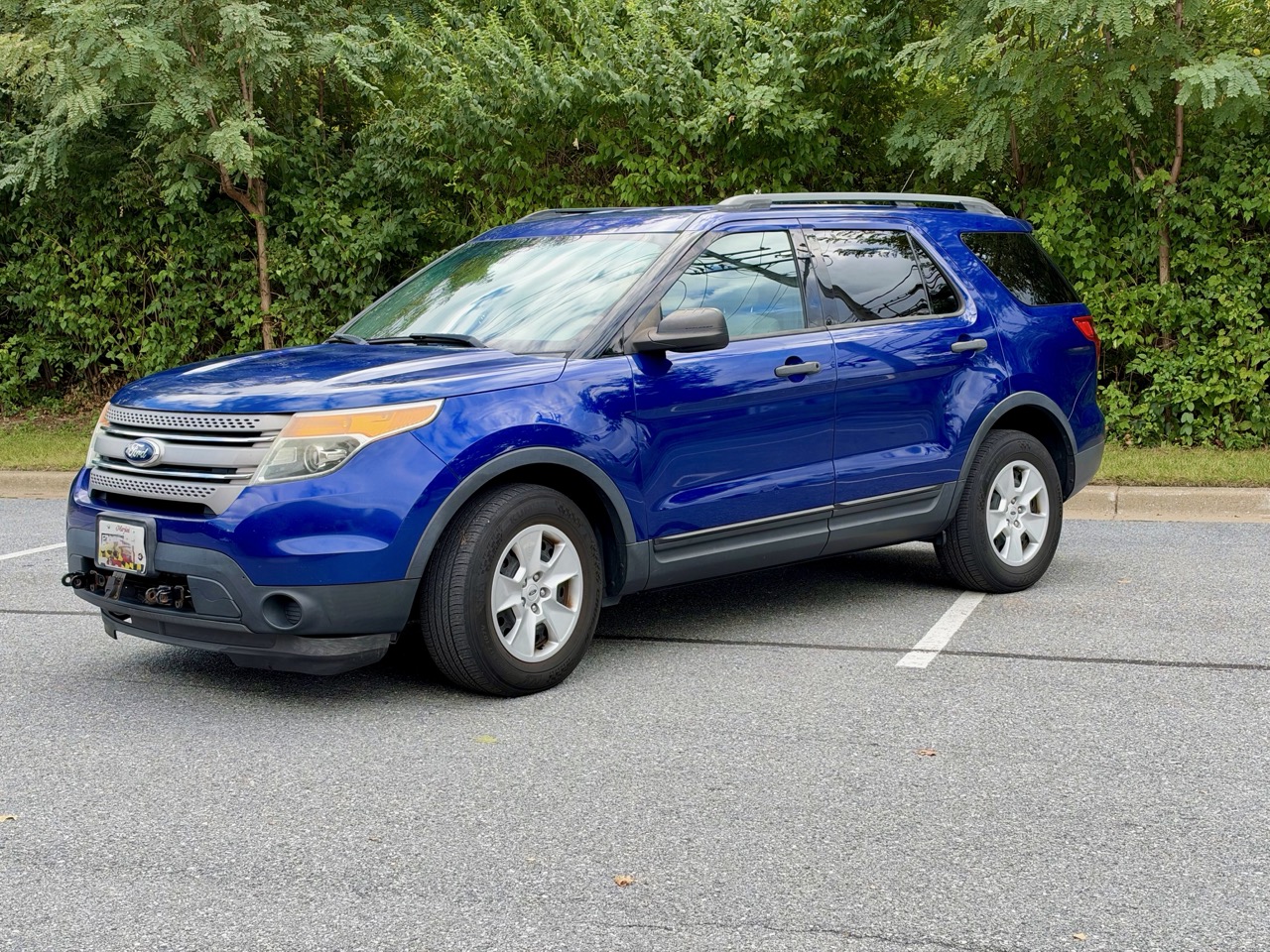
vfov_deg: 30.3
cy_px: 476
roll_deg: +0.3
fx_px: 1761
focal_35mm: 48
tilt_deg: -4.6
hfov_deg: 39.7
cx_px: 635
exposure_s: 1/813
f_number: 1.8
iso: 64
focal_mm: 6.93
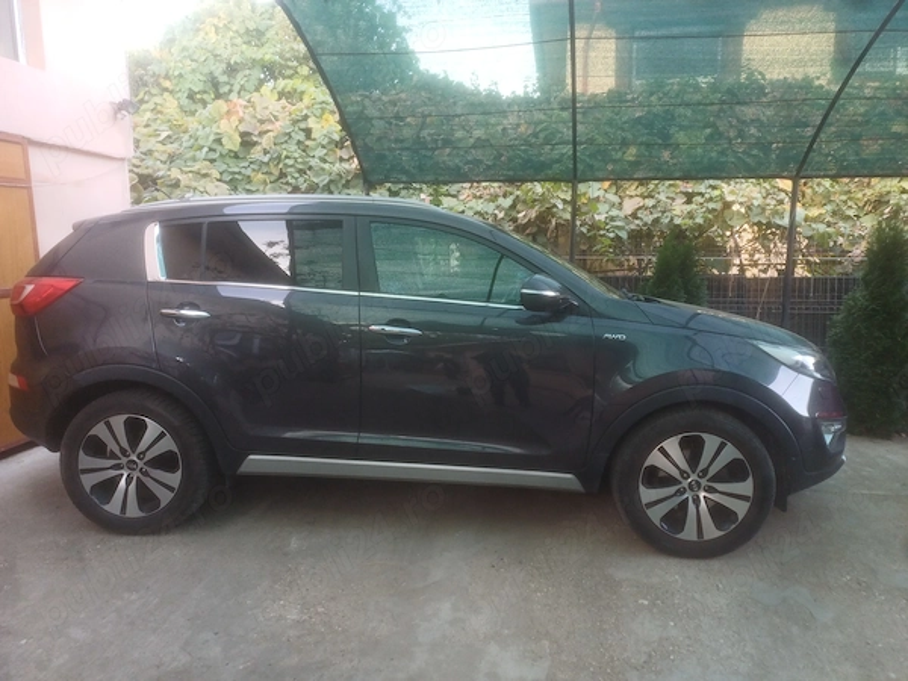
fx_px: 656
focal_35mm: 25
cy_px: 340
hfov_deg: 69.4
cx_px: 454
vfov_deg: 54.9
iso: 125
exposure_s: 1/50
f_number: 1.8
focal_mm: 4.65
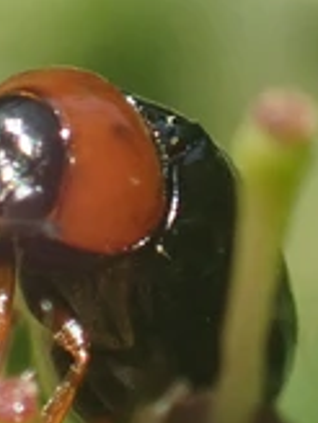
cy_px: 155
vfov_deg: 5.1
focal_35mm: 391
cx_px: 62
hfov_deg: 3.8
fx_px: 4789
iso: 320
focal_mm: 18
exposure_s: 1/400
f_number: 6.3
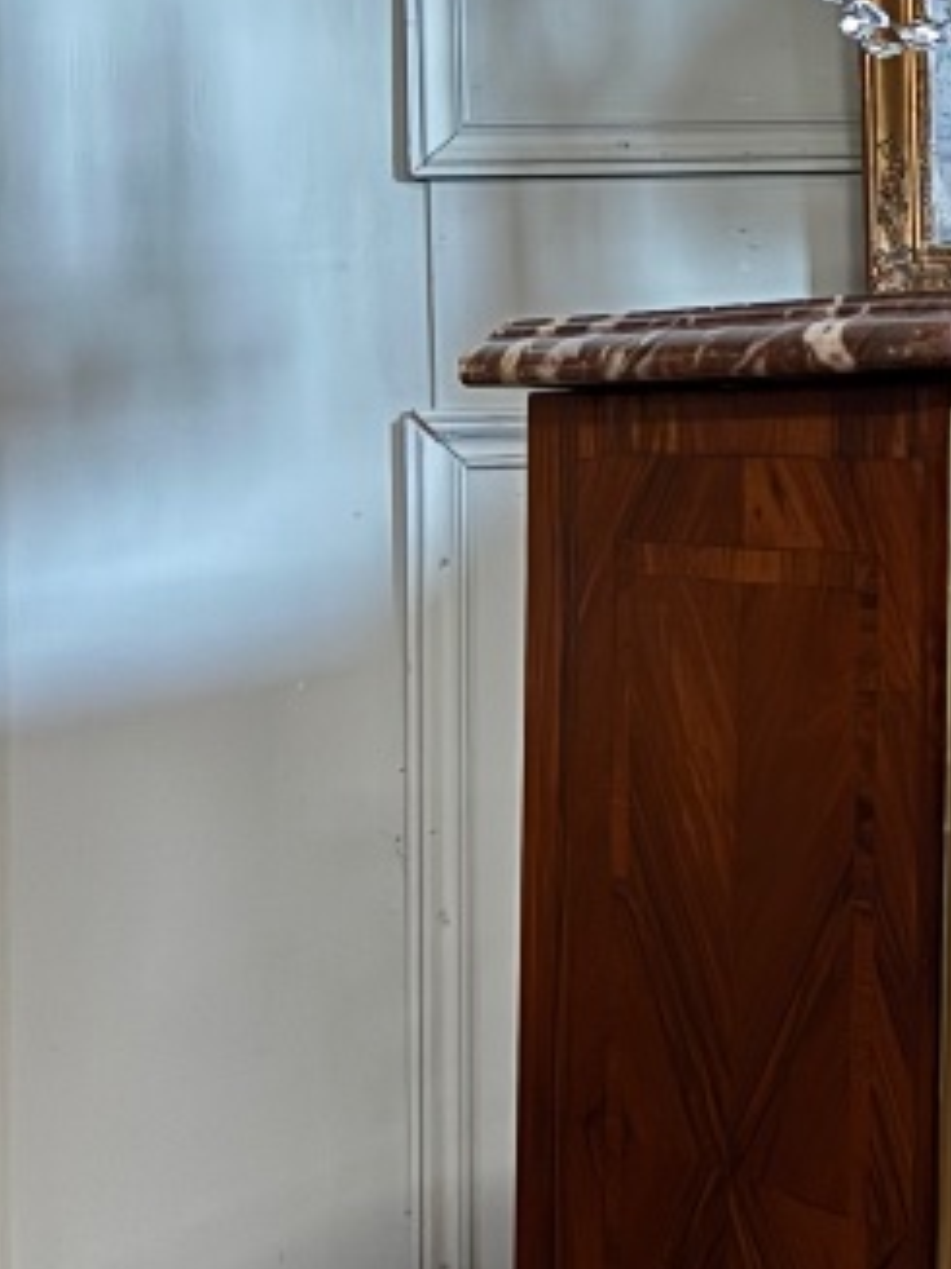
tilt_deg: +0.7
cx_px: 1467
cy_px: 493
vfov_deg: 22.2
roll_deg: +1.6
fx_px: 3226
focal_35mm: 88
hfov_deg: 15.4
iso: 2000
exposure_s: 1/15
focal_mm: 6.76
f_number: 1.78
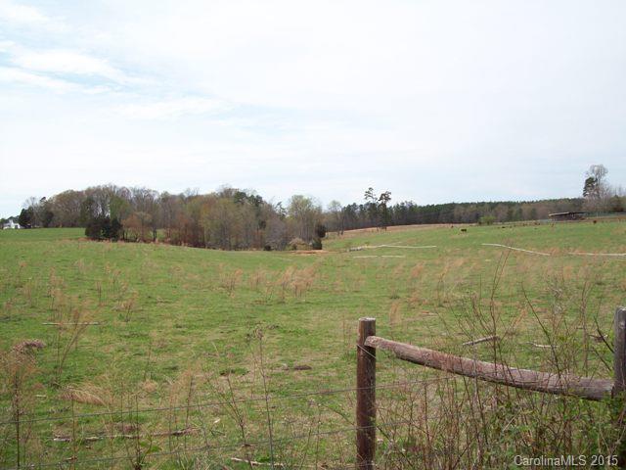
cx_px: 313
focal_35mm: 36
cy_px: 235
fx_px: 651
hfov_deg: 51.4
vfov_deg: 39.7
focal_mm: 6
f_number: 4.8
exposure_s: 1/441
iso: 80
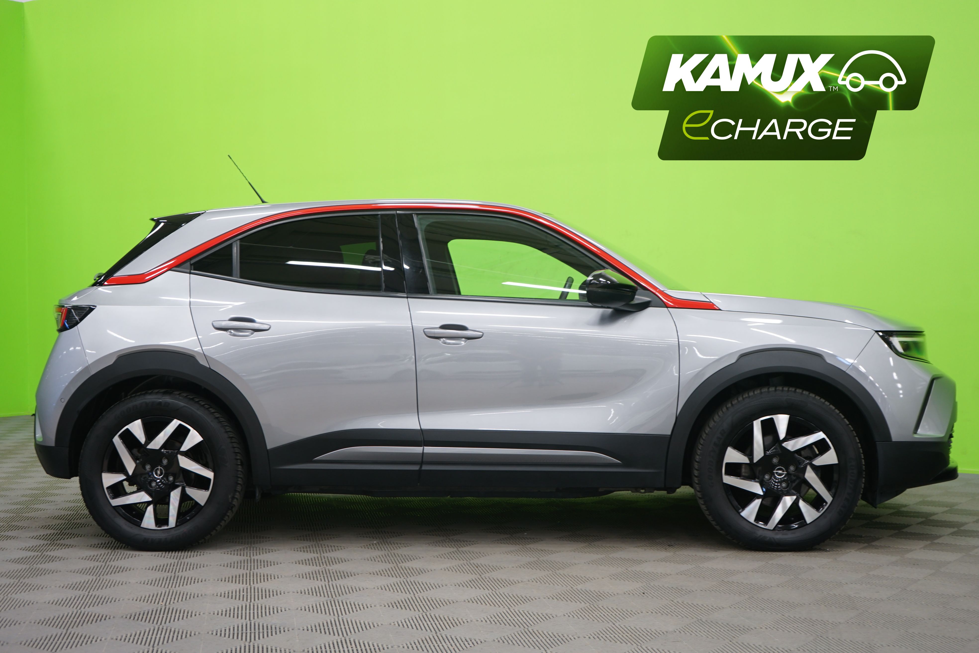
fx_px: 1278
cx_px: 490
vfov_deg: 28.6
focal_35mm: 47
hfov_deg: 41.9
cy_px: 326
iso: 400
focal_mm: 47
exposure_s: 1/6
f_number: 4.5
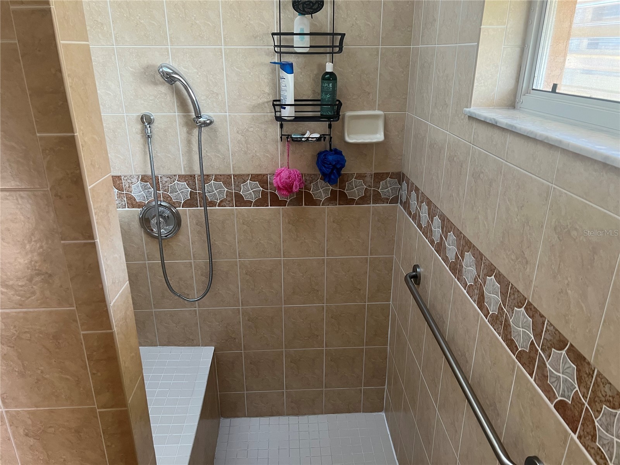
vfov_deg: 53.1
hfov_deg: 67.3
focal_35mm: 26
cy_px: 232
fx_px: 466
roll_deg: +0.0
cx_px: 310
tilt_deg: -21.9
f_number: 1.5
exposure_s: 1/73
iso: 125
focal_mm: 5.7
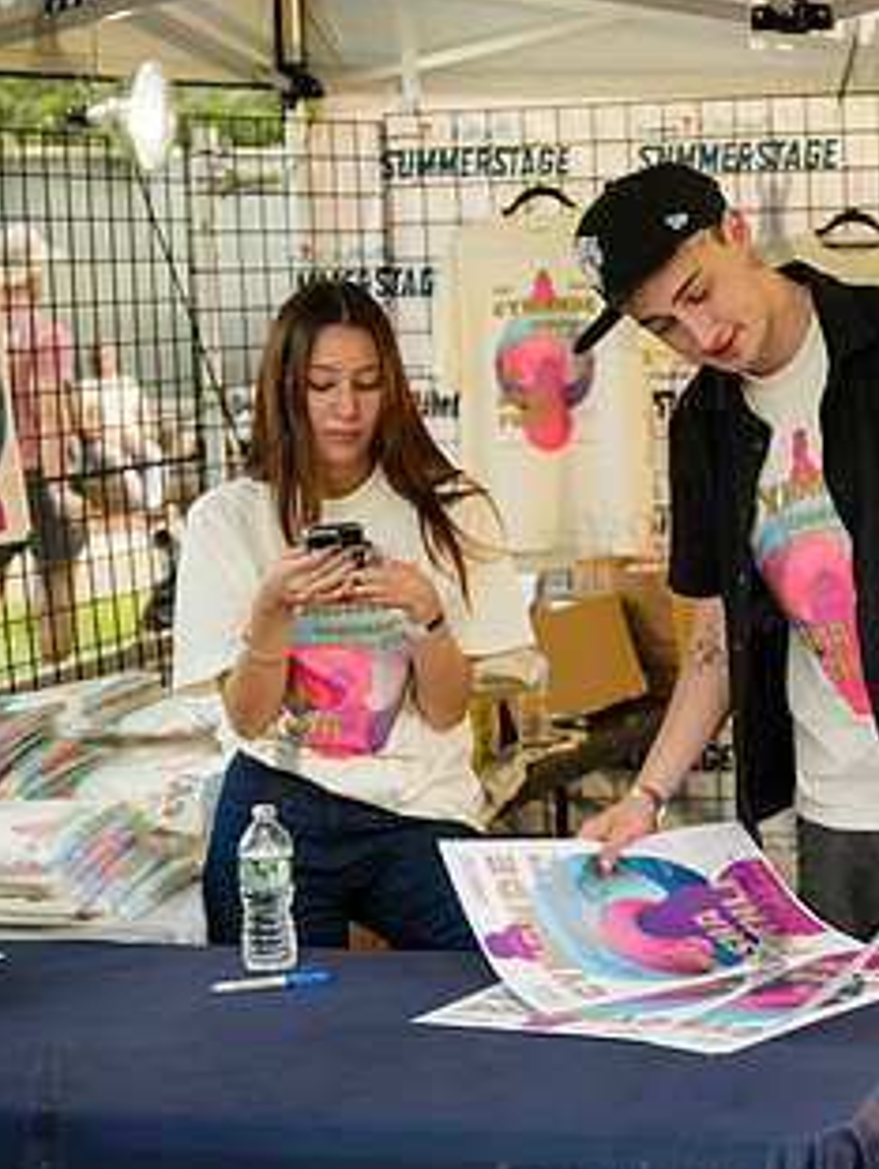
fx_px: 2906
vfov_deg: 22.7
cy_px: 566
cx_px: 770
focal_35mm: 86
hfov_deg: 17.0
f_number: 2.8
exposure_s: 1/100
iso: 2000
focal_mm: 48
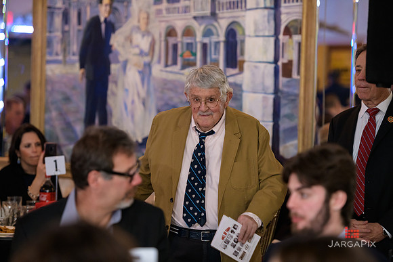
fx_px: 1529
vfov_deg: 9.8
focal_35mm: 140
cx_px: 196
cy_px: 131
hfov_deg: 14.7
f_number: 3.2
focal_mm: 140
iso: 1000
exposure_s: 1/125
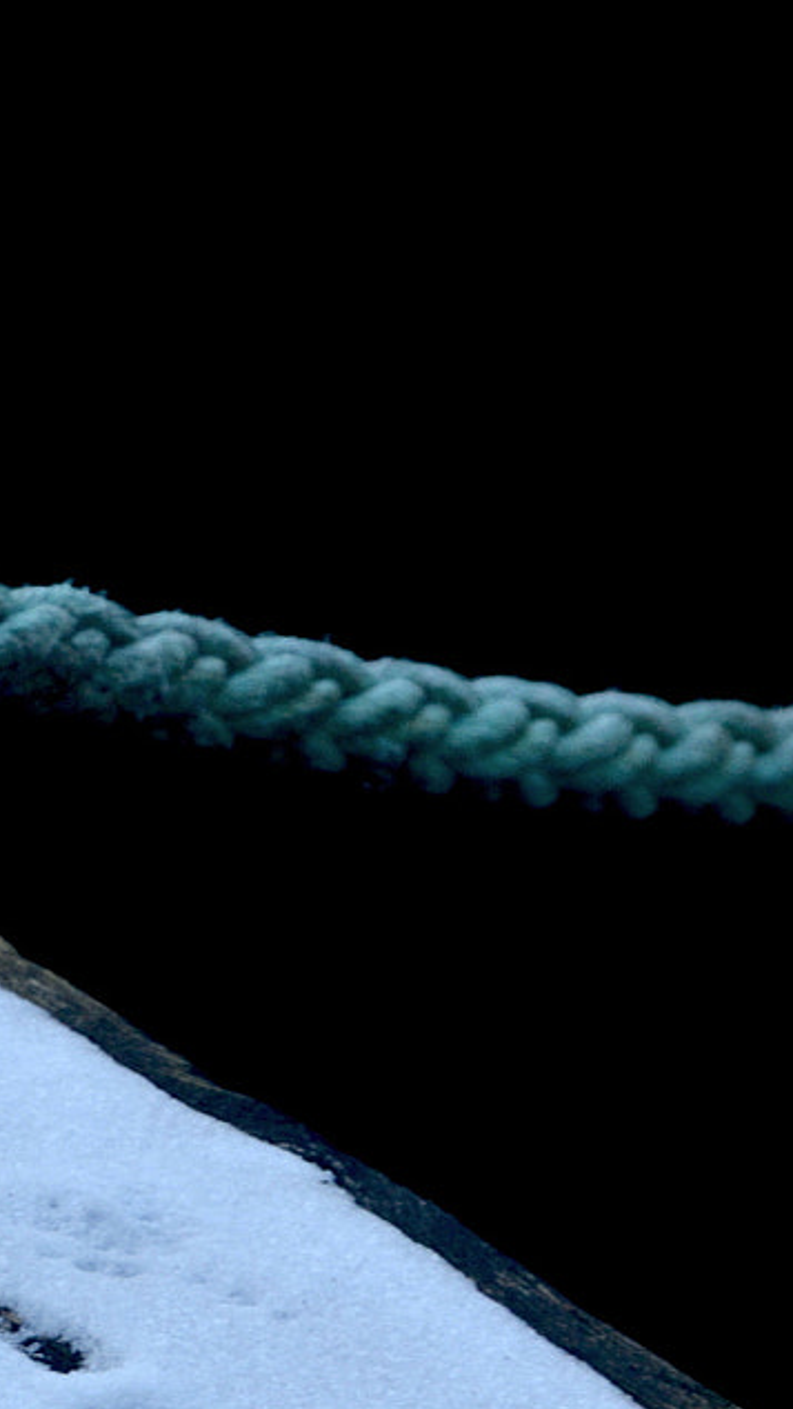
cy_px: 680
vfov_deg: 9.7
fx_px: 8292
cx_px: -373
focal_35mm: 222
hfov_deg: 5.4
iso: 200
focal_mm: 56
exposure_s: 1/60
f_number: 7.1
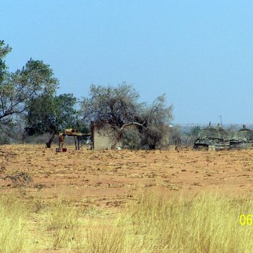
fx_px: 2630
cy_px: 126
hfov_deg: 5.5
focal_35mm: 318
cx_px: 154
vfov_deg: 5.5
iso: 80
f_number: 7.1
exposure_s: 1/1000
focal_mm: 44.4
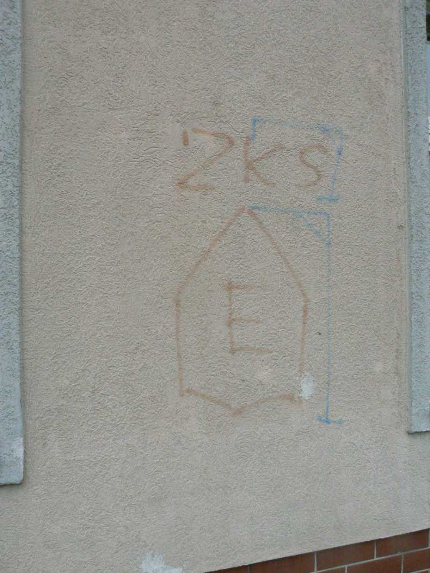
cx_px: 215
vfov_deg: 51.4
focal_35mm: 36
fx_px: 596
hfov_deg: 39.6
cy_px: 286
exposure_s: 1/400
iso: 400
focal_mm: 6
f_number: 6.3
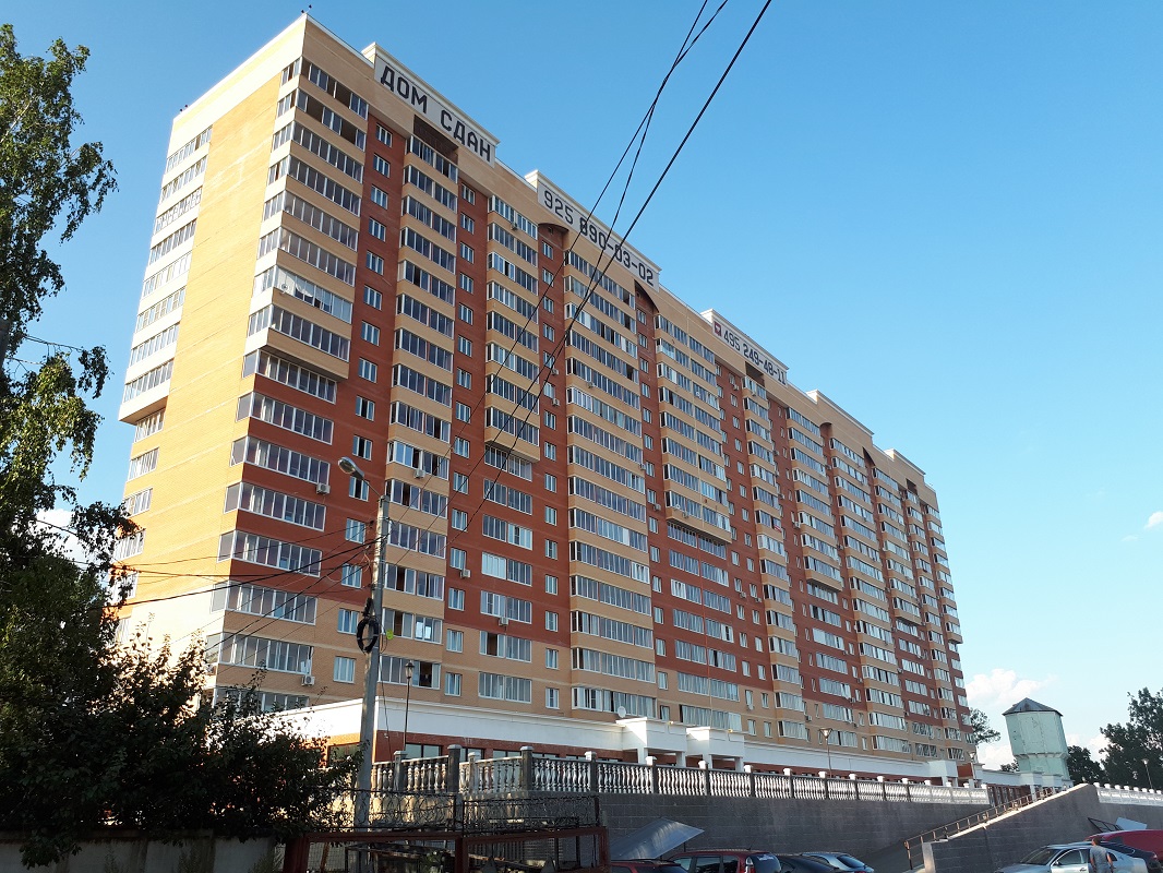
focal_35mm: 27
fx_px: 907
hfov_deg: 65.3
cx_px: 582
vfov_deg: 51.4
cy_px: 436
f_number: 1.9
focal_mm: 3.6
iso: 40
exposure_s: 1/441
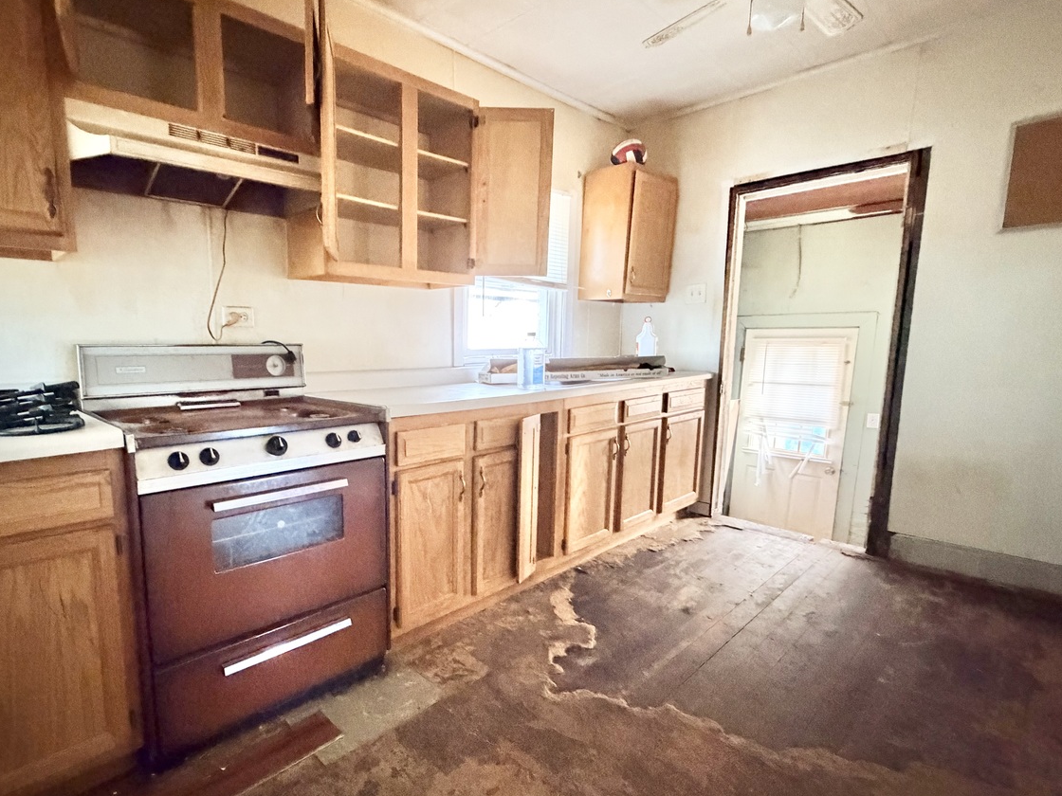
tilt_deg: -8.5
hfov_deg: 86.5
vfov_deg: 71.5
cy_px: 423
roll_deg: +0.0
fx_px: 552
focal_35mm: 18
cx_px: 419
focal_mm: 2.22
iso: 1600
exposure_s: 1/40
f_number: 2.2
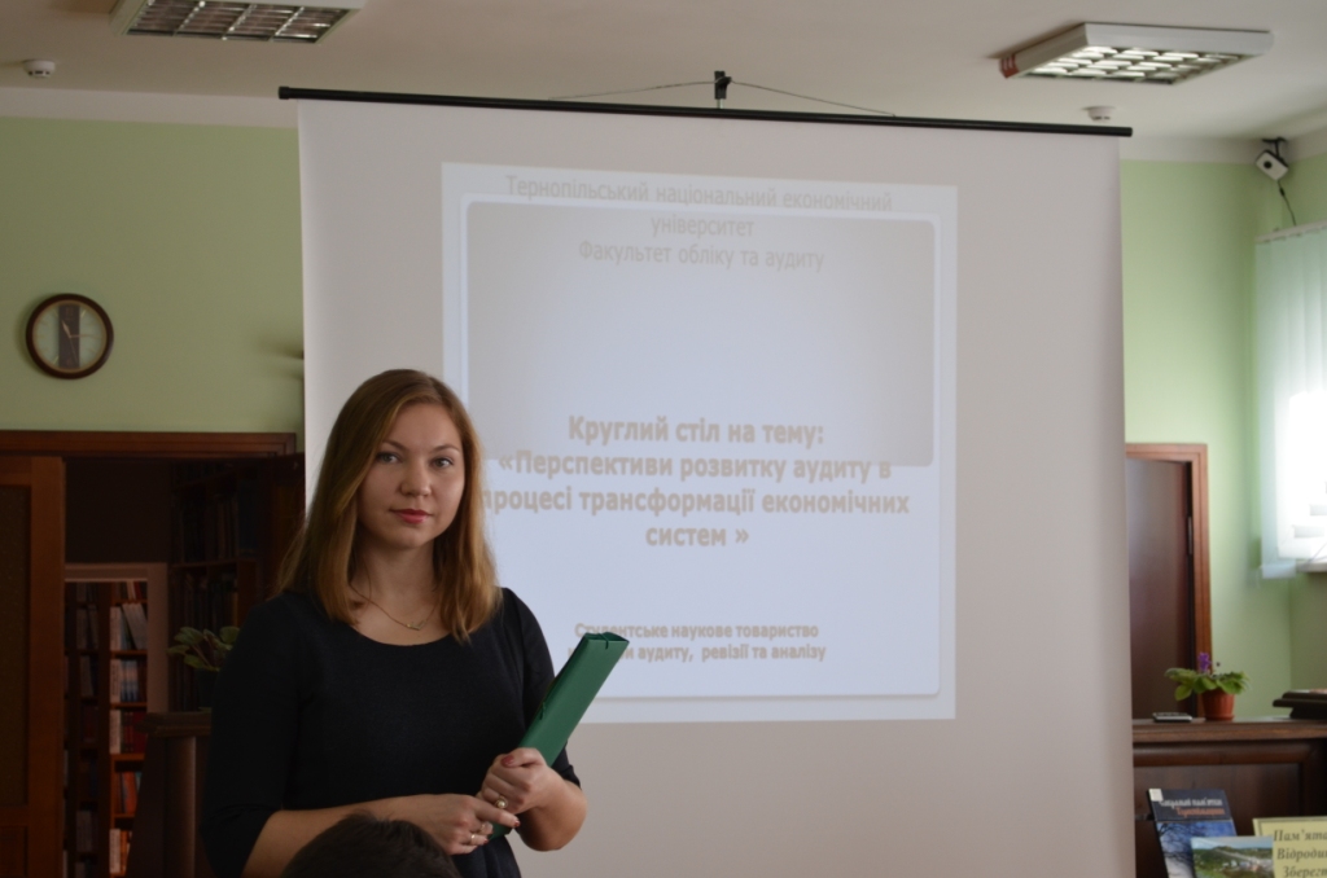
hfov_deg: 26.0
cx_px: 664
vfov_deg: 17.4
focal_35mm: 78
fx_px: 2869
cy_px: 439
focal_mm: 52
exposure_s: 1/100
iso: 400
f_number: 5.6
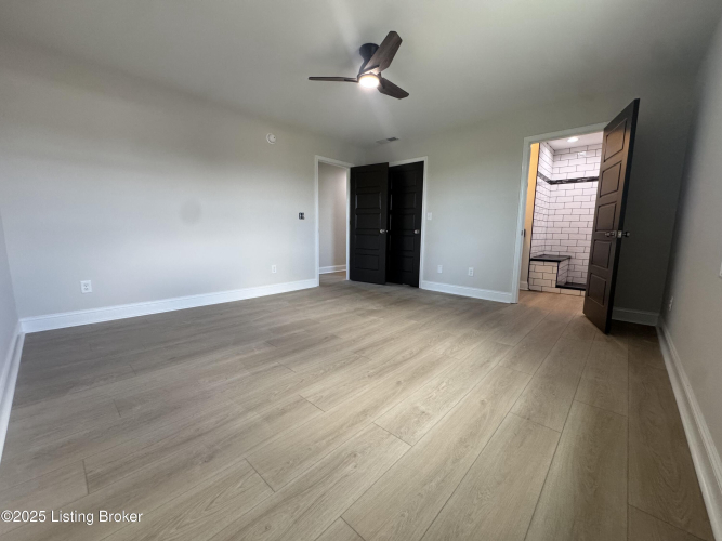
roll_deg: -0.9
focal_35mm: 14
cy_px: 270
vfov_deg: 85.7
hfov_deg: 102.1
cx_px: 361
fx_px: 292
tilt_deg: -8.9
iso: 250
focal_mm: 2.22
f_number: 2.2
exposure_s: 1/120
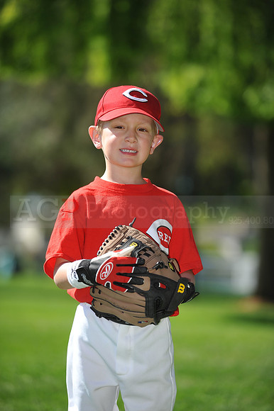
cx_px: 137
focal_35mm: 155
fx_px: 1772
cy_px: 206
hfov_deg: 8.8
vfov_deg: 13.3
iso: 200
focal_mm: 155
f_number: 4
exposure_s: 1/1250
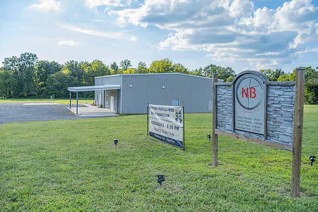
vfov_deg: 46.4
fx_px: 247
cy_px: 106
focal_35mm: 28
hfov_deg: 65.5
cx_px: 159
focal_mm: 28
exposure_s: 1/4000
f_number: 3.5
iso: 500
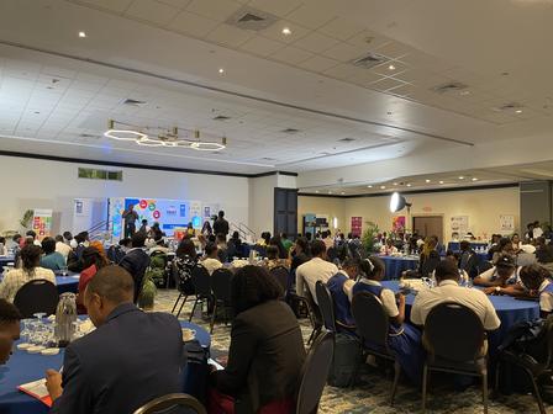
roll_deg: -0.6
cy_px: 207
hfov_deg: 67.3
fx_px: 415
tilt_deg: +2.9
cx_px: 276
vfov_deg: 53.1
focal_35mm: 26
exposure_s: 1/50
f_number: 1.6
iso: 125
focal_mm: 4.2
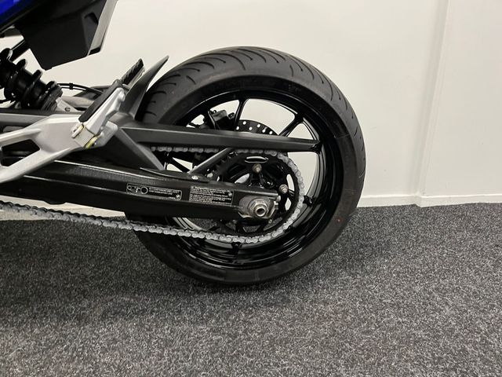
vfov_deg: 53.1
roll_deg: +0.2
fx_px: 377
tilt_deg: -19.7
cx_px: 251
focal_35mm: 26
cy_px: 188
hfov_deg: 67.3
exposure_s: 1/50
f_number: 1.6
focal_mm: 5.1
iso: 200
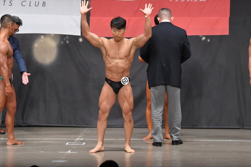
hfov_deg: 10.2
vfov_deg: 6.8
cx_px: 126
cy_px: 84
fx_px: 1408
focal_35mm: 202
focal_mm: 135
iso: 6400
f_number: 5.6
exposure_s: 1/400
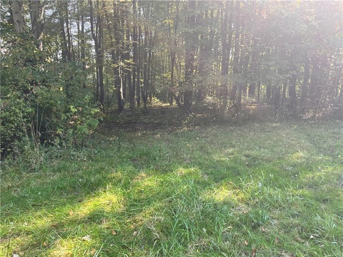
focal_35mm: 26
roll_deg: -1.6
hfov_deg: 67.3
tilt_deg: -10.7
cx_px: 172
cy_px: 128
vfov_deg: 53.1
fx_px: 258
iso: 50
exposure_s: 1/242
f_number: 1.6
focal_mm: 5.1
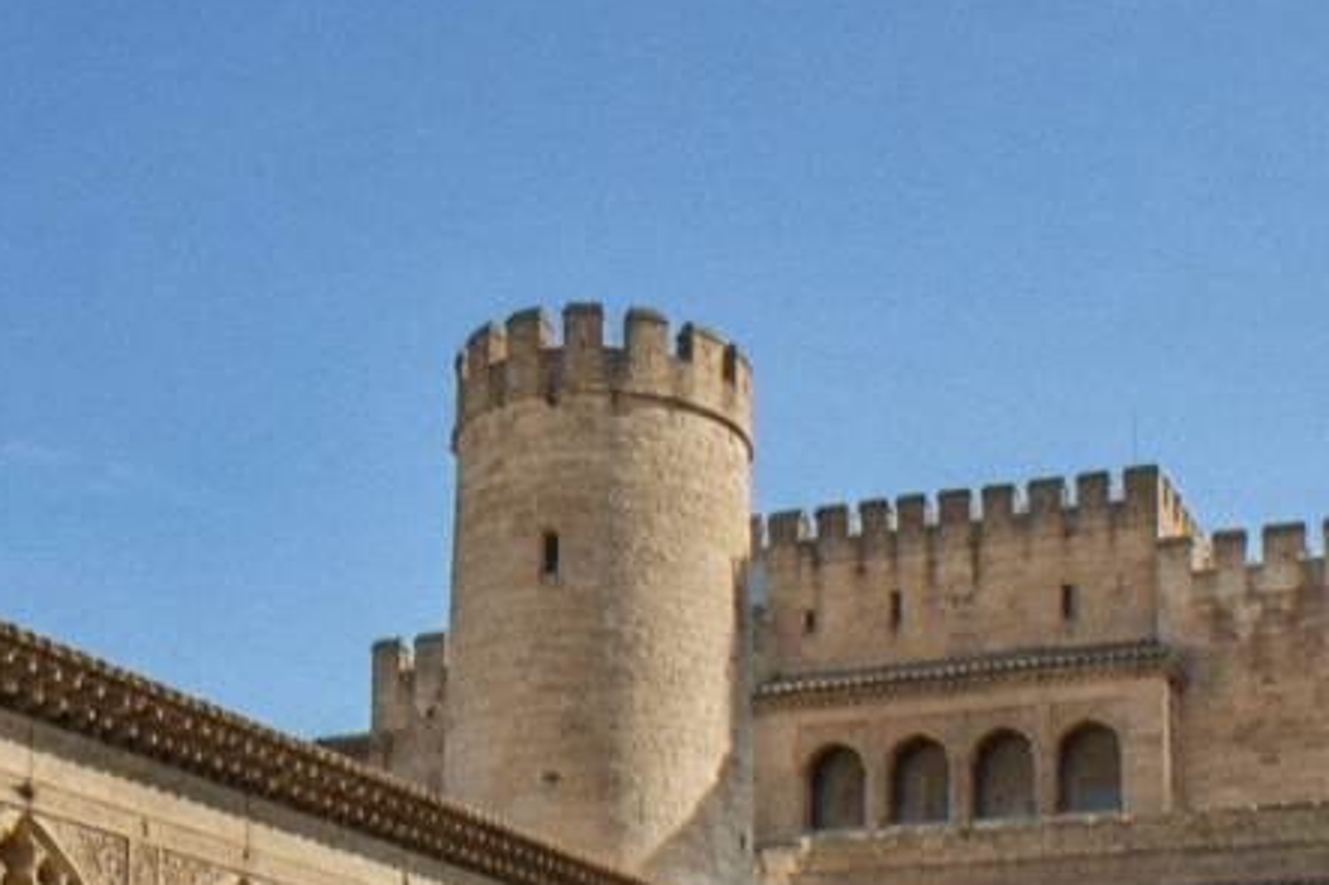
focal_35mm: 79
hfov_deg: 25.6
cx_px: 813
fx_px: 2915
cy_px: 864
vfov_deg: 16.9
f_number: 7.1
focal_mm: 35
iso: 400
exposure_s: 1/500
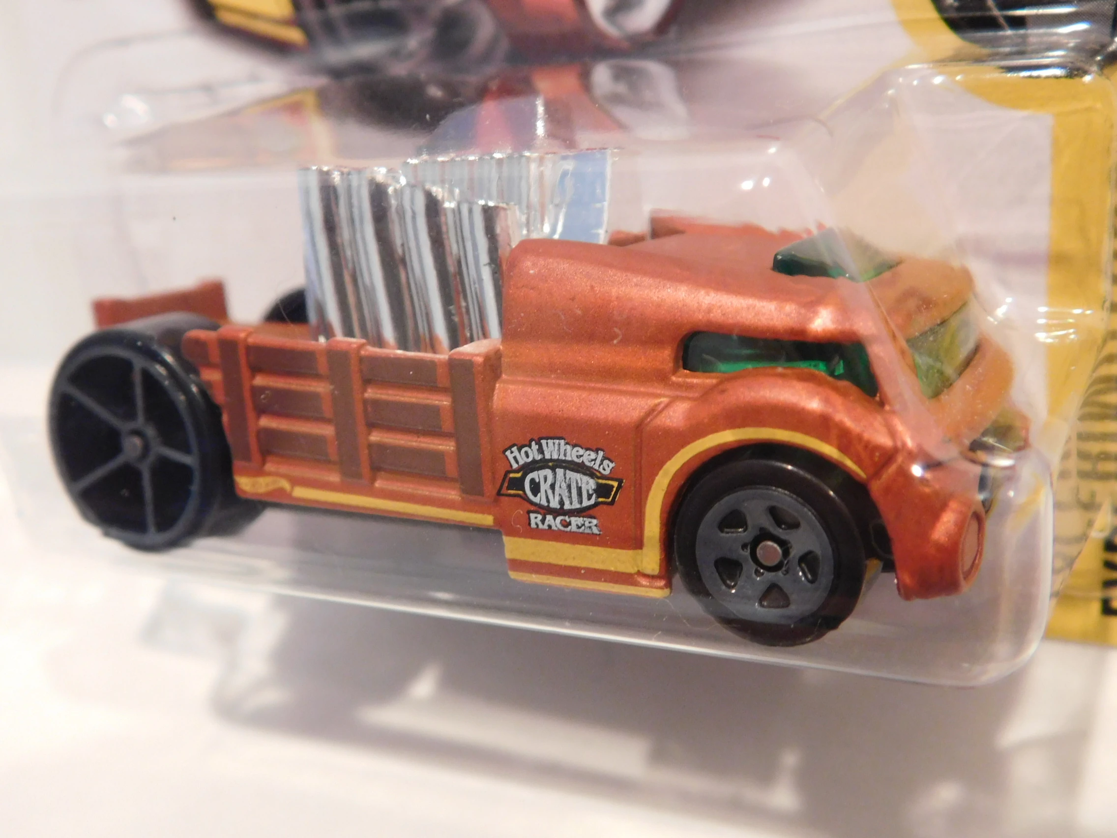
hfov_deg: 51.4
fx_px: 1162
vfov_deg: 39.7
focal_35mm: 36
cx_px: 558
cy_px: 419
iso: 400
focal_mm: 6.3
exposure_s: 1/10
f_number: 3.5
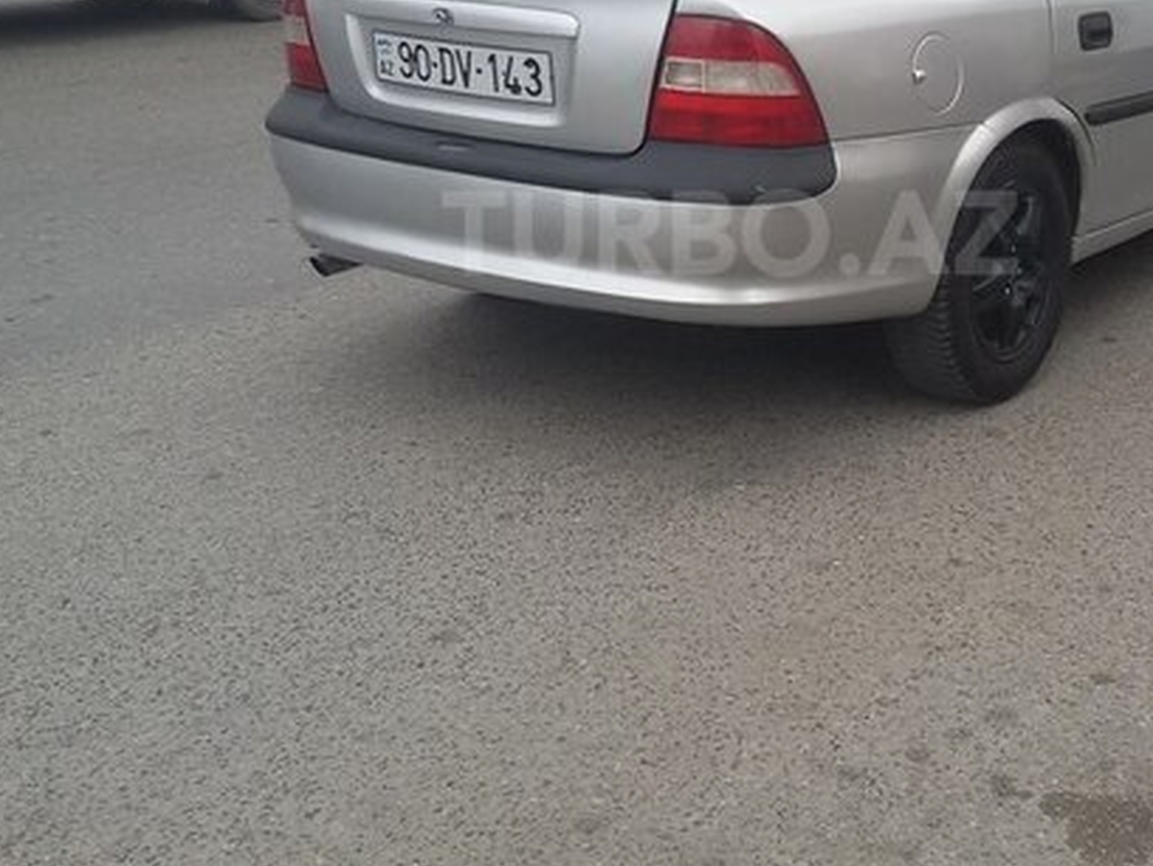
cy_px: 233
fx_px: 1666
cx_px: 730
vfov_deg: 28.7
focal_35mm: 50
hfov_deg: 37.9
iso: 40
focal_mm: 2.93
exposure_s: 1/210
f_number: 2.4
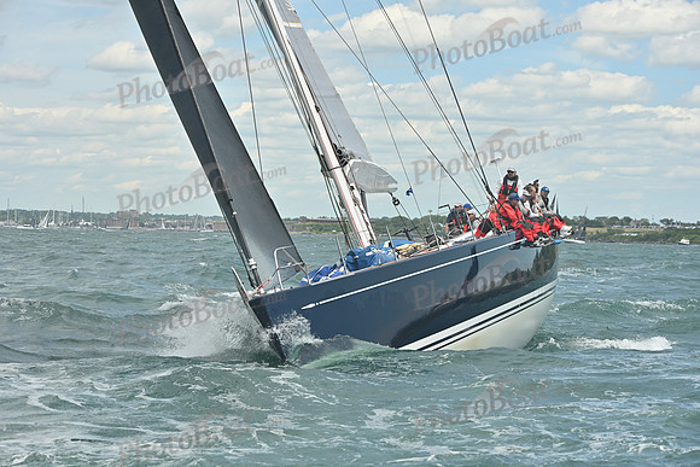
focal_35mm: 110
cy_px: 234
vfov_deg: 12.5
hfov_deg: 18.6
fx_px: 2139
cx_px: 350
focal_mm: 110
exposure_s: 1/1250
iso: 250
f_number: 8
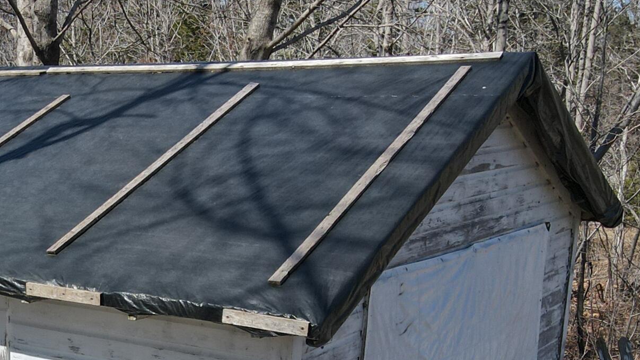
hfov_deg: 30.7
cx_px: 49
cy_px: 400
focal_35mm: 65
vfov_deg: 17.9
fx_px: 1103
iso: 100
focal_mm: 4.5
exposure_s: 1/500
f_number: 2.8
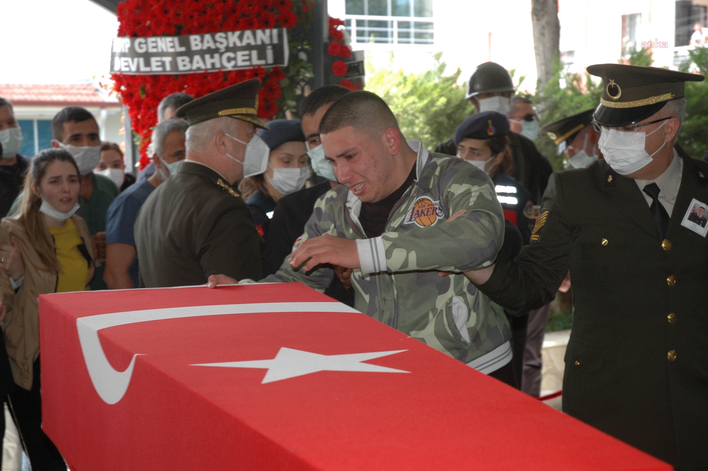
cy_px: 236
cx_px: 354
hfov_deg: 28.1
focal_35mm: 72
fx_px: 1415
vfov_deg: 18.9
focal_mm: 48
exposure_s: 1/60
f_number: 4.5
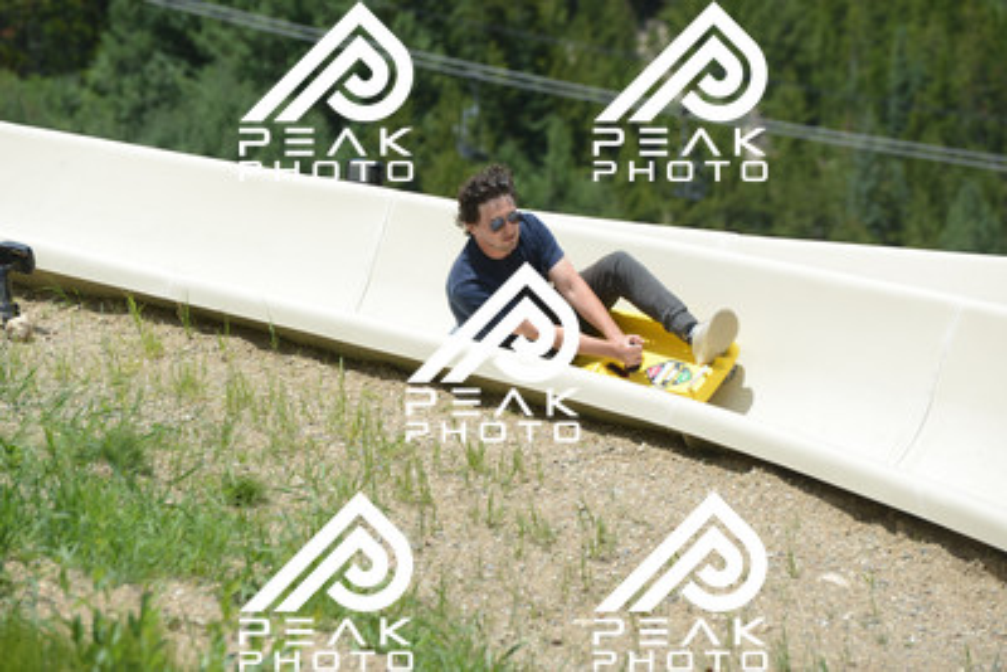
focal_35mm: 195
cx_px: 504
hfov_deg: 10.5
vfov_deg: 7.0
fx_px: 5456
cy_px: 336
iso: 360
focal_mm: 195
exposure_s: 1/1250
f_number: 6.3
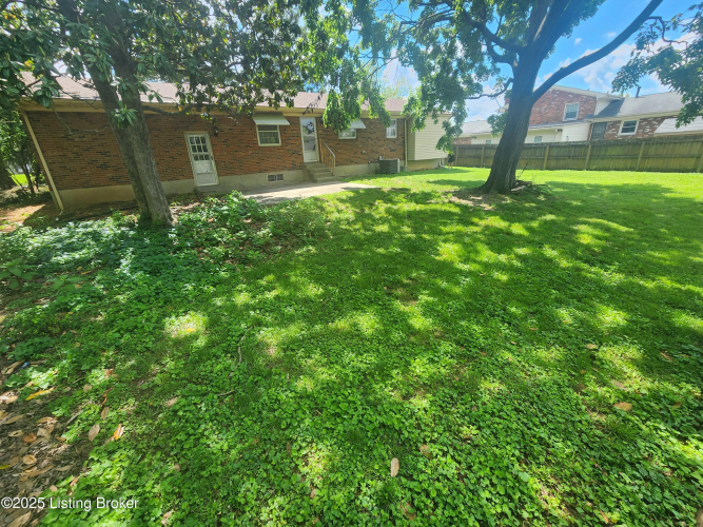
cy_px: 264
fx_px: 264
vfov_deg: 89.9
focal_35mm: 13
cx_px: 352
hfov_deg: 106.2
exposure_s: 1/390
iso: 50
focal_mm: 2.2
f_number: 2.2
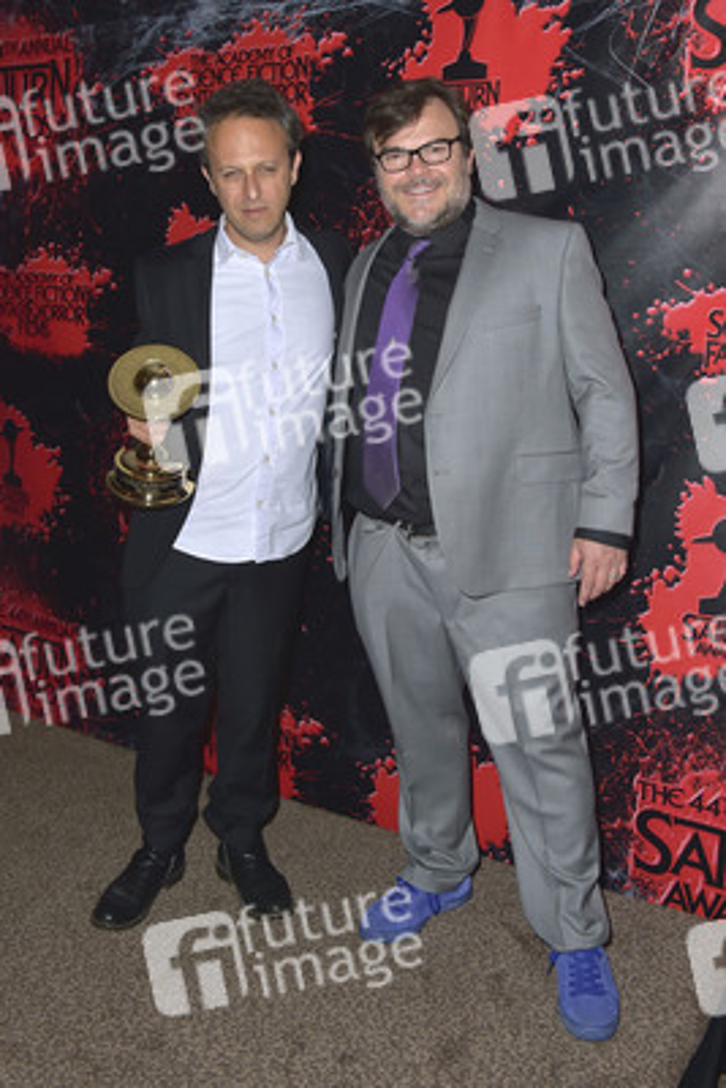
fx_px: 967
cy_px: 544
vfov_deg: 58.7
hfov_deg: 41.1
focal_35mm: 32
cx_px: 363
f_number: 6.3
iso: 250
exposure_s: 1/250
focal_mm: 32
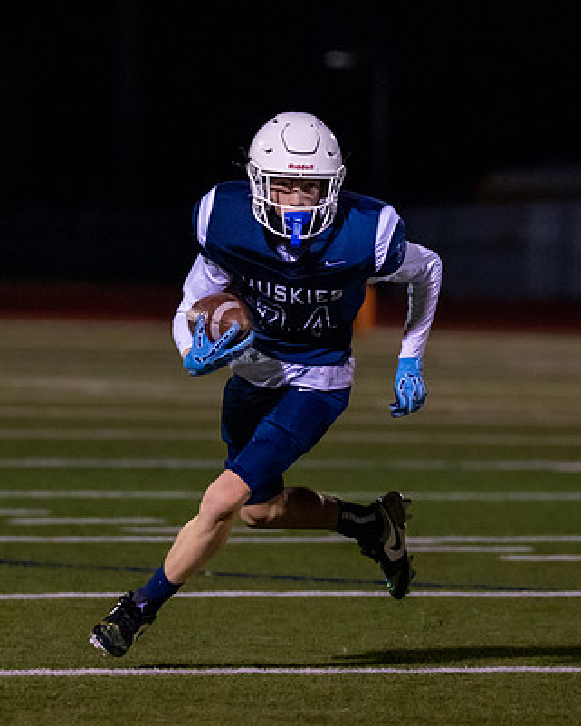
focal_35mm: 531
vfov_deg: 3.6
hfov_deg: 2.9
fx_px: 11409
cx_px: 323
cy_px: 367
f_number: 2.8
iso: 5000
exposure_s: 1/1250
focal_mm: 200
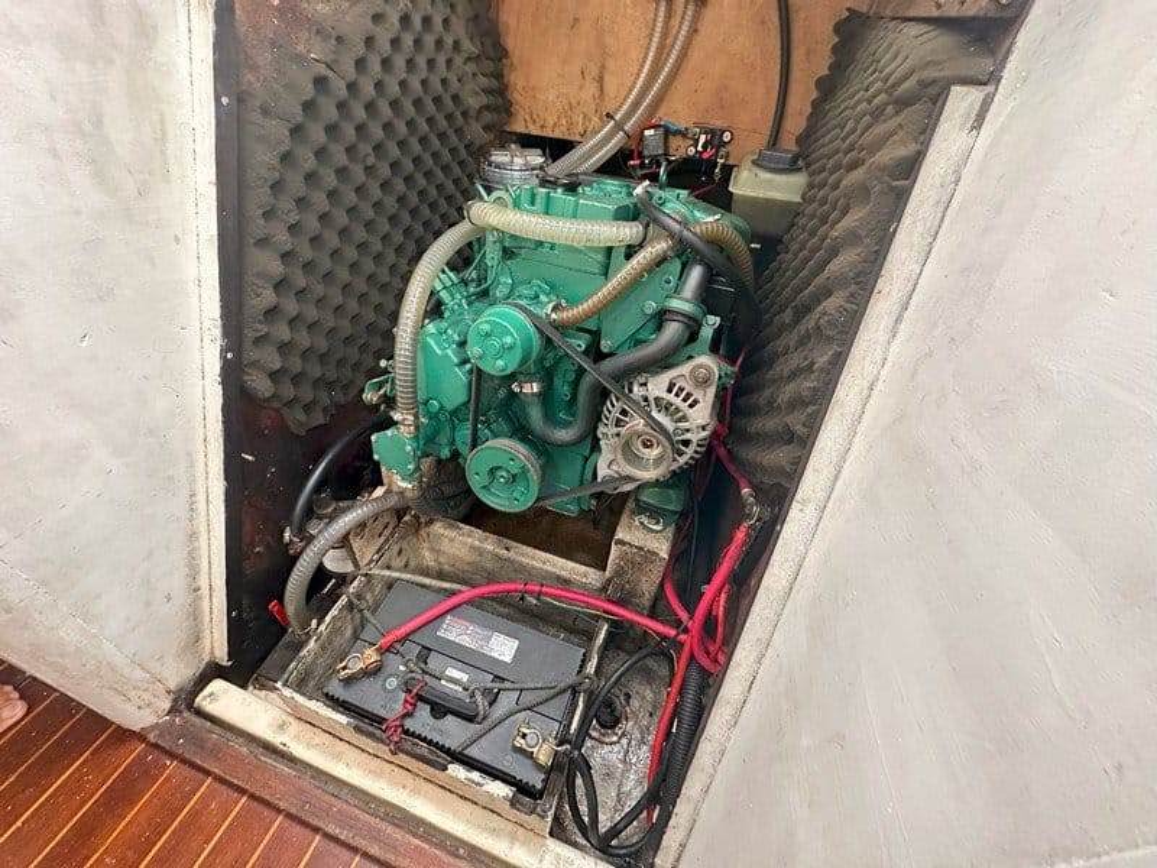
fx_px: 468
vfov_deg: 85.7
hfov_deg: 102.1
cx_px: 578
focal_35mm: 14
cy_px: 434
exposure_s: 1/60
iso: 640
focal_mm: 2.22
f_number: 2.2
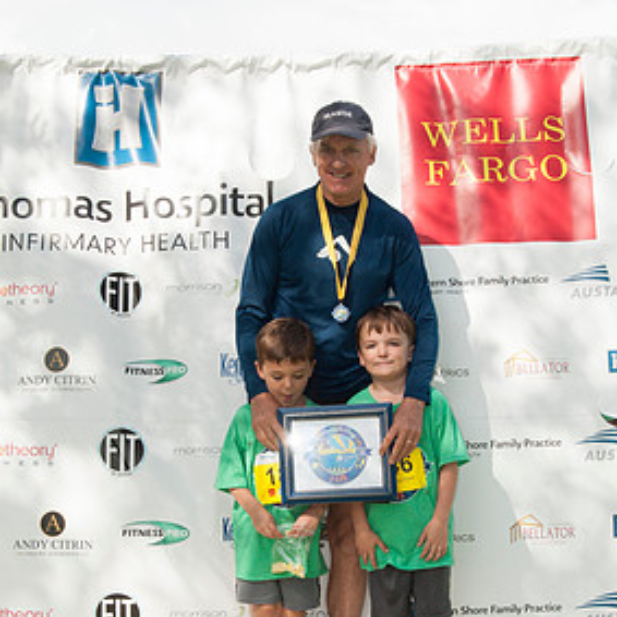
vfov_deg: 22.4
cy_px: 414
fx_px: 1553
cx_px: 306
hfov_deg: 22.5
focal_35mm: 77
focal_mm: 38
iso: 250
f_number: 9
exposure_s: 1/200
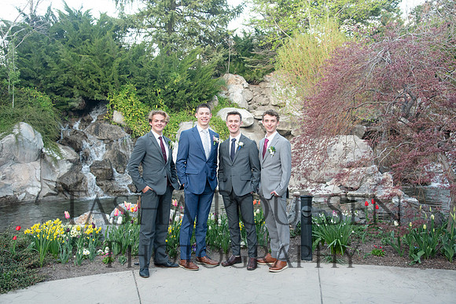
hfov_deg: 50.7
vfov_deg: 35.1
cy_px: 152
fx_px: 481
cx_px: 228
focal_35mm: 38
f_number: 5.6
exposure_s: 1/125
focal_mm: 38
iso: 800
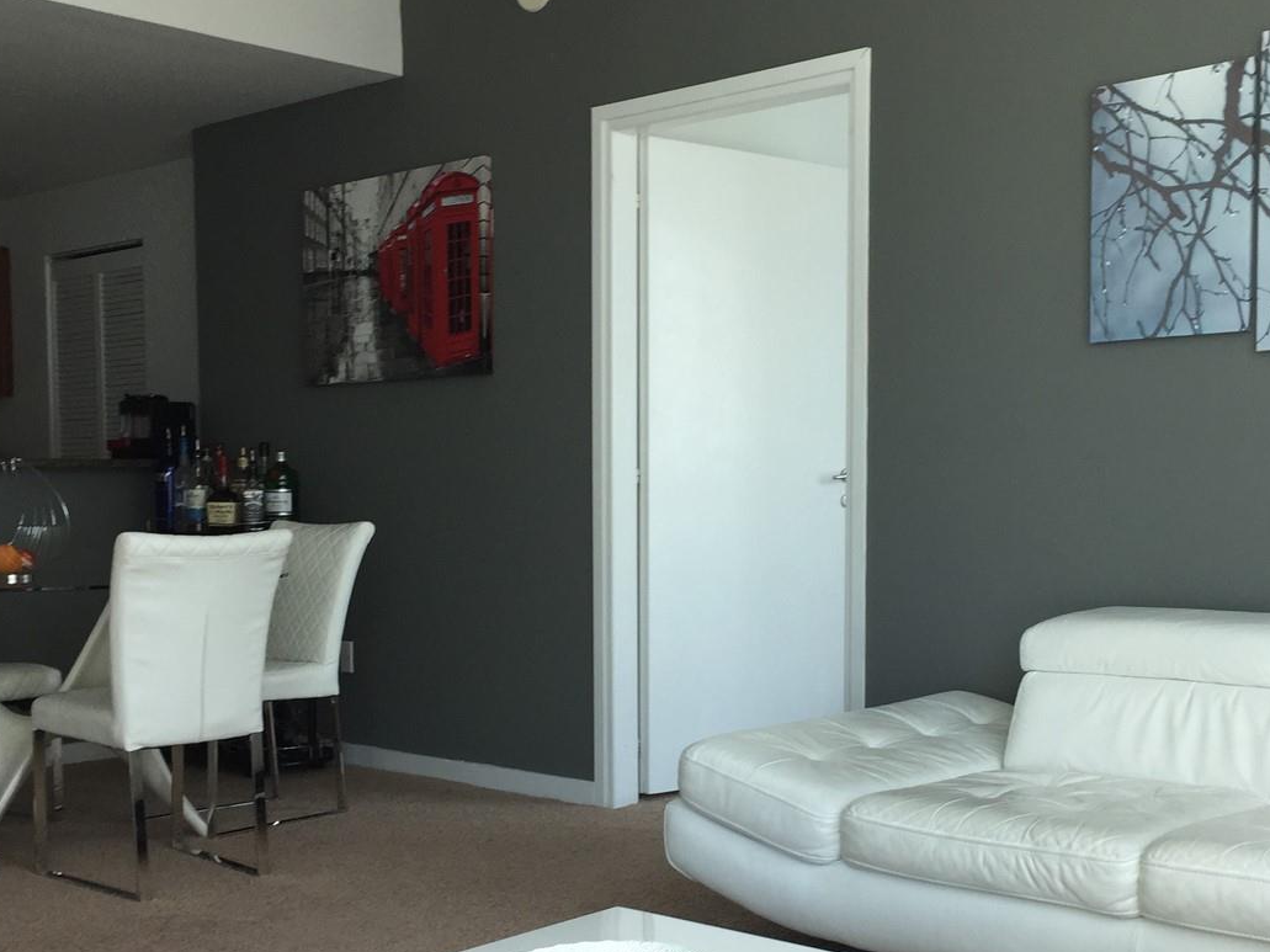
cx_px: 732
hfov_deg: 42.0
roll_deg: -1.3
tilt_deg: -3.2
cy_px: 615
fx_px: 1651
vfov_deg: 32.0
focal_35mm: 45
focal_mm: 4.15
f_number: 2.2
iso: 40
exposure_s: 1/120
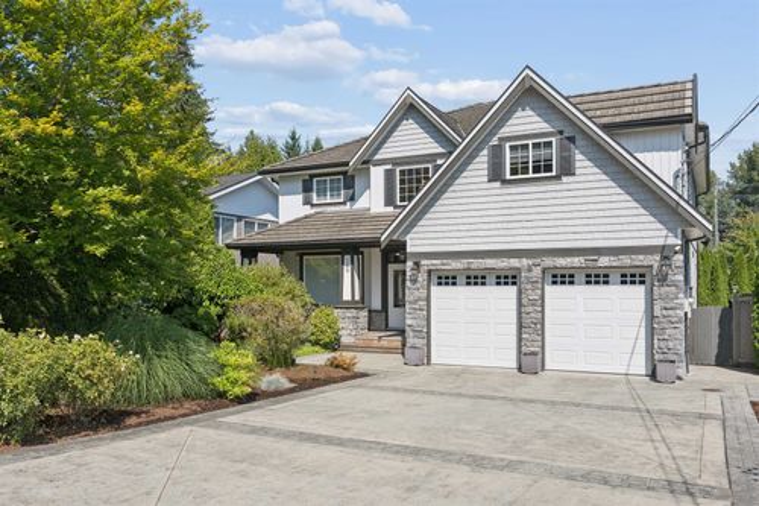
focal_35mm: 31
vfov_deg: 41.9
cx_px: 380
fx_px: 660
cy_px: 253
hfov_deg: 59.8
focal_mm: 31.3
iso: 320
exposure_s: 1/1250
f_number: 7.1
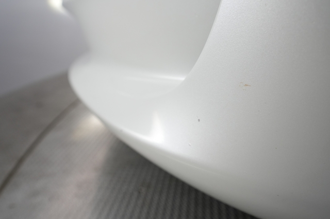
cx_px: 165
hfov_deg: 65.5
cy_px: 110
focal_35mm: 28
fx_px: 257
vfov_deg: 46.4
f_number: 5.6
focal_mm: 28
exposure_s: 1/80
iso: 1250
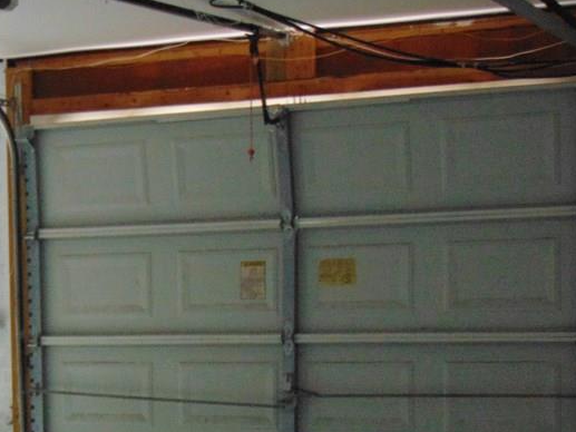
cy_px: 406
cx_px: 27
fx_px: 1648
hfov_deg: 19.4
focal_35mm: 99
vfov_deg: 14.8
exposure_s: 1/25
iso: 400
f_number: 3.5
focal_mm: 9
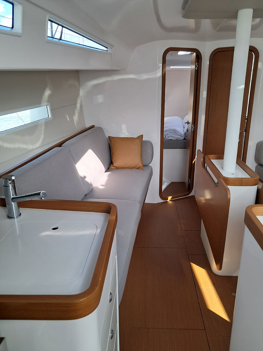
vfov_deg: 65.3
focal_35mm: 27
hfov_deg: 51.4
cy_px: 176
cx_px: 132
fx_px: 274
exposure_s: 1/60
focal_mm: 4
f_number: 1.8
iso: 50
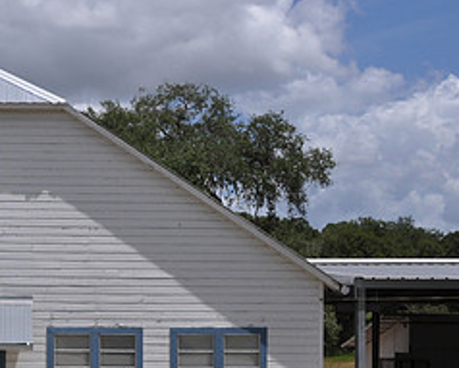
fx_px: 1211
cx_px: 19
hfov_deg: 20.9
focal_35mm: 89
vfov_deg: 17.2
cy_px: 269
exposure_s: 1/200
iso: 200
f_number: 14
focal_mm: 26
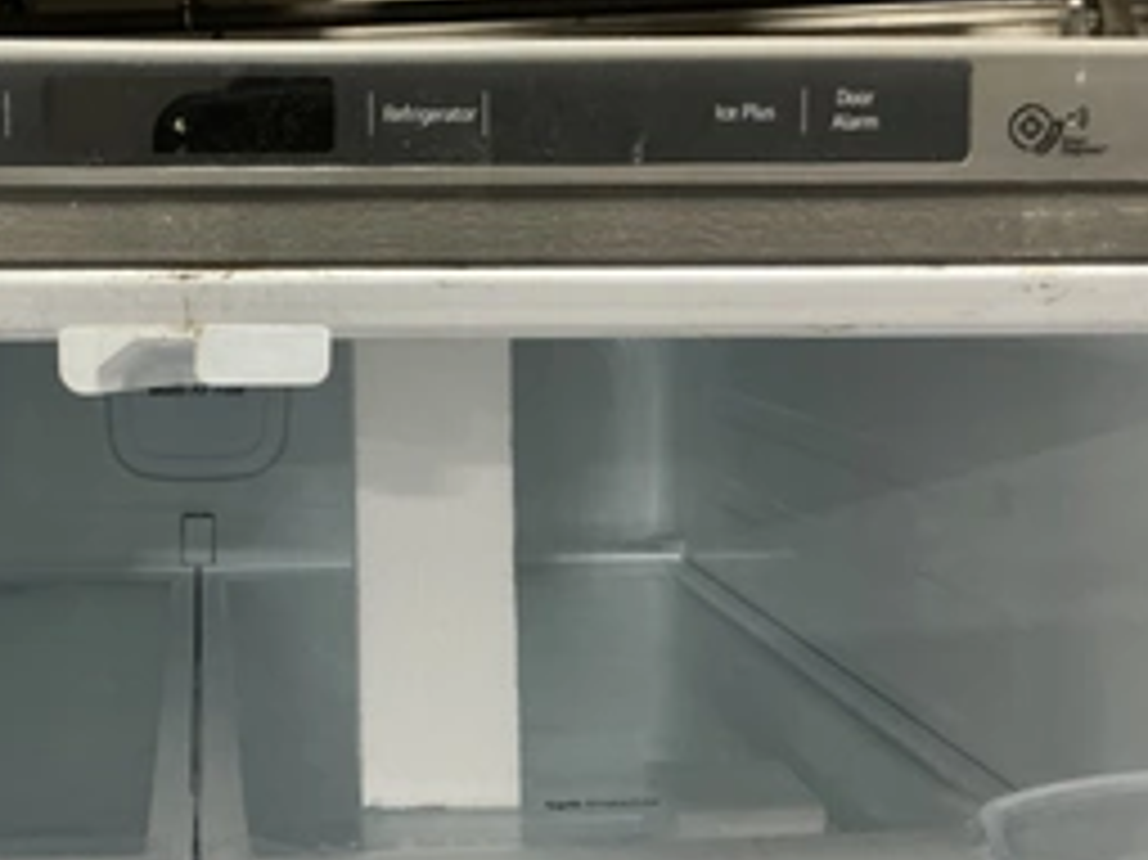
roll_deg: -0.1
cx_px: 266
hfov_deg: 41.5
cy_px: 266
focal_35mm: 44
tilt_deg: -0.4
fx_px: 1459
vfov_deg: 32.5
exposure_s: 1/30
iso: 320
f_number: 1.8
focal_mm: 3
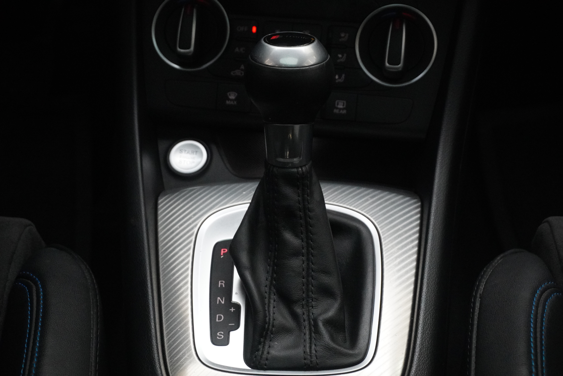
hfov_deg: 27.0
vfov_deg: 18.2
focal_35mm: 75
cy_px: 188
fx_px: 1173
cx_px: 282
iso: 6400
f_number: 6.3
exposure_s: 1/80
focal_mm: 50
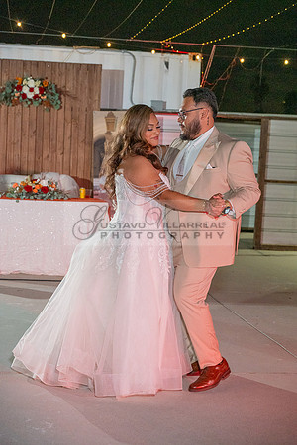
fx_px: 817
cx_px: 148
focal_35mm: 66
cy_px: 222
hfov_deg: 20.6
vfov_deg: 30.5
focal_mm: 66
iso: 3200
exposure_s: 1/250
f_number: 4
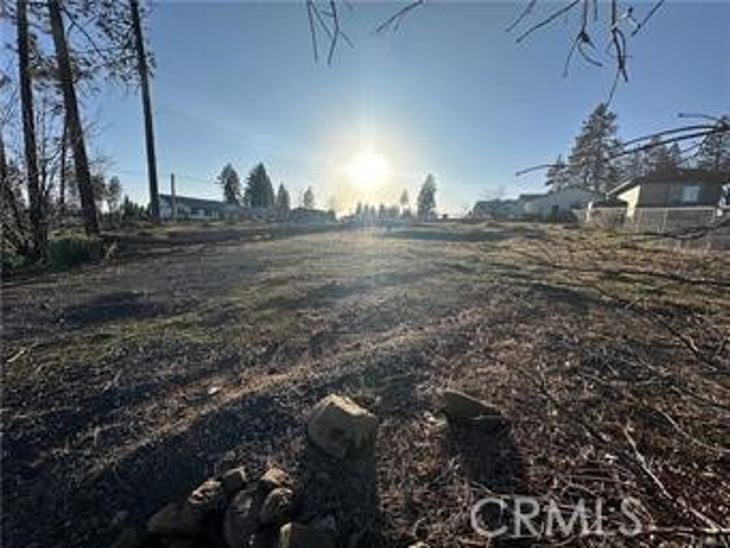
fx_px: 295
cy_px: 274
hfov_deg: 102.0
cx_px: 365
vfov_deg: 85.7
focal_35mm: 14
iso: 50
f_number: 2.2
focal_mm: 2.22
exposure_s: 1/2174
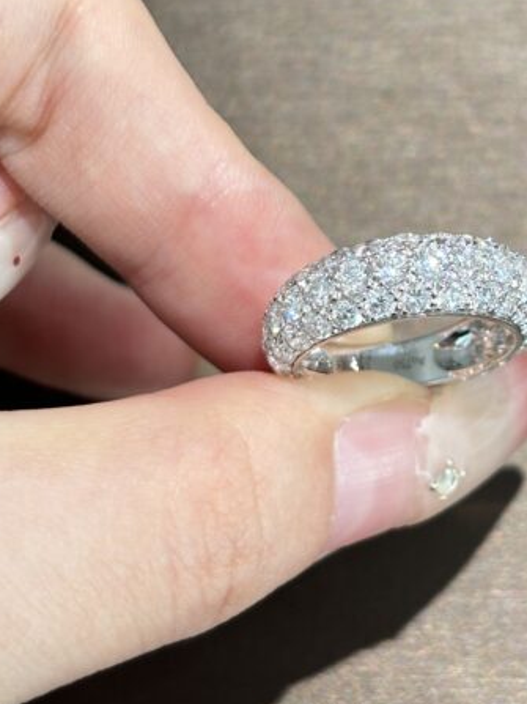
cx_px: 371
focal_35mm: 93
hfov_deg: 15.8
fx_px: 1889
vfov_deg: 21.0
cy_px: 211
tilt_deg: -60.3
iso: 50
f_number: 1.6
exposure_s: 1/100
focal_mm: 5.96
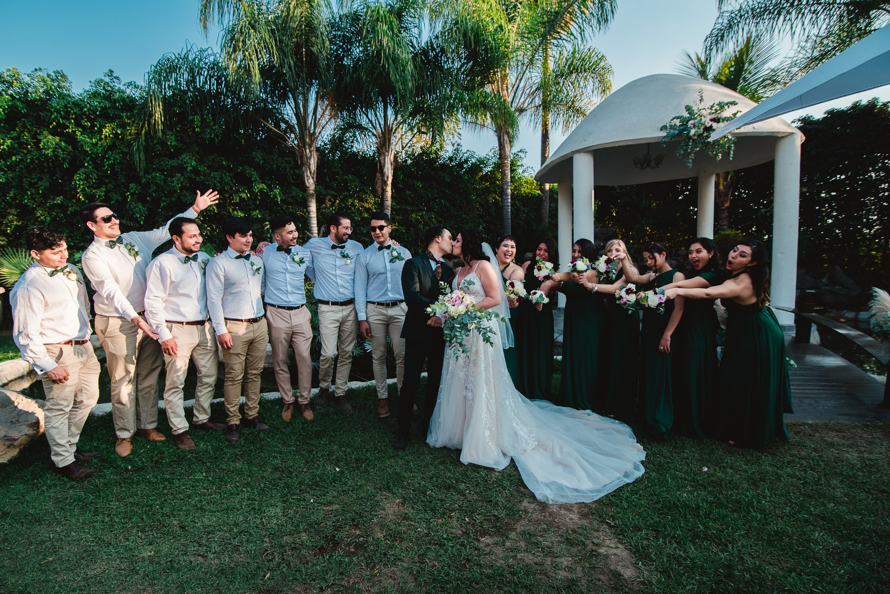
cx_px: 421
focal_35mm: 17
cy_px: 294
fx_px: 420
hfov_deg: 93.2
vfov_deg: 70.5
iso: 100
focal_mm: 16
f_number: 3.5
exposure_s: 1/320
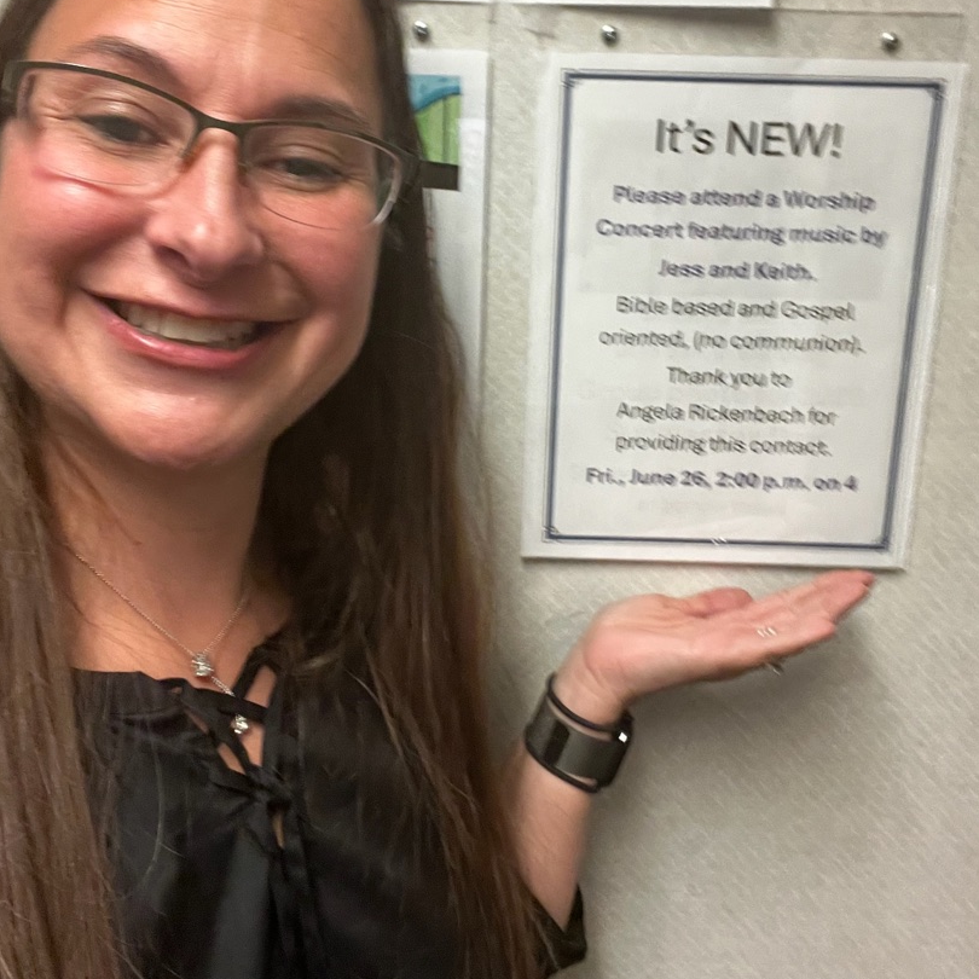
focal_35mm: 36
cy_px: 395
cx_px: 496
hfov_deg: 46.0
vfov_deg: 45.8
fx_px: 1152
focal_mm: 2.71
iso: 400
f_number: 2.2
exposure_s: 1/30
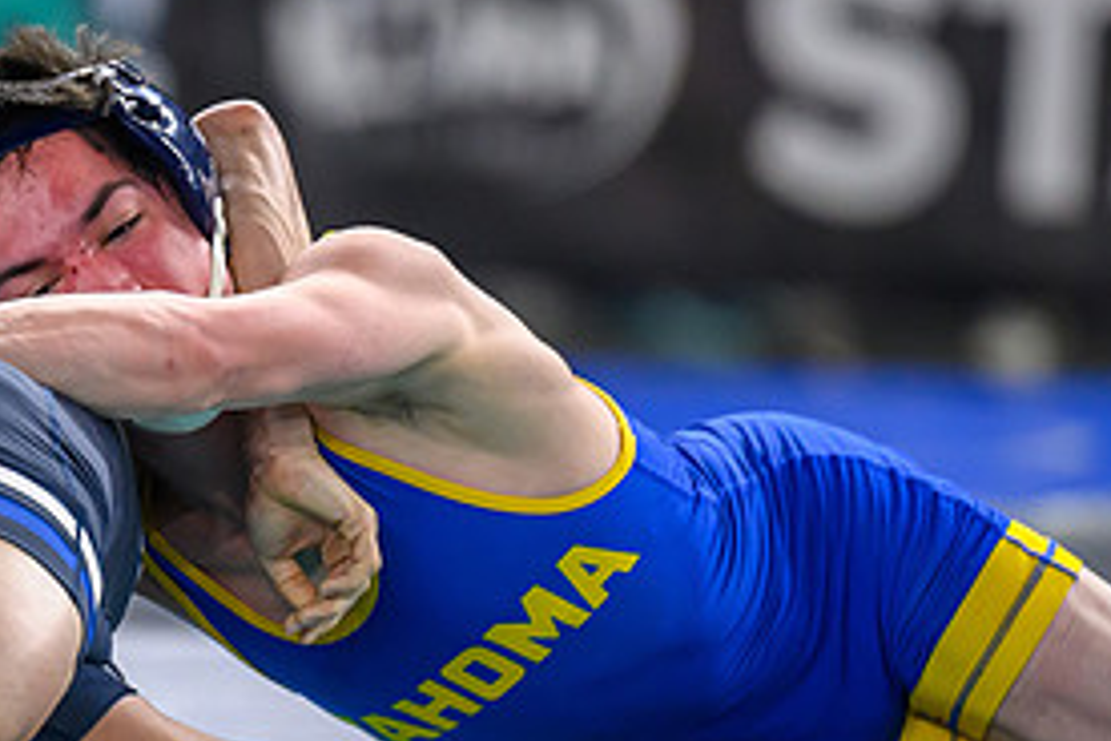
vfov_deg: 2.5
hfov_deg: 3.8
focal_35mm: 543
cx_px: 356
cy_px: 444
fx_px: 16756
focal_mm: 200
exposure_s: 1/800
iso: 2500
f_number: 2.8
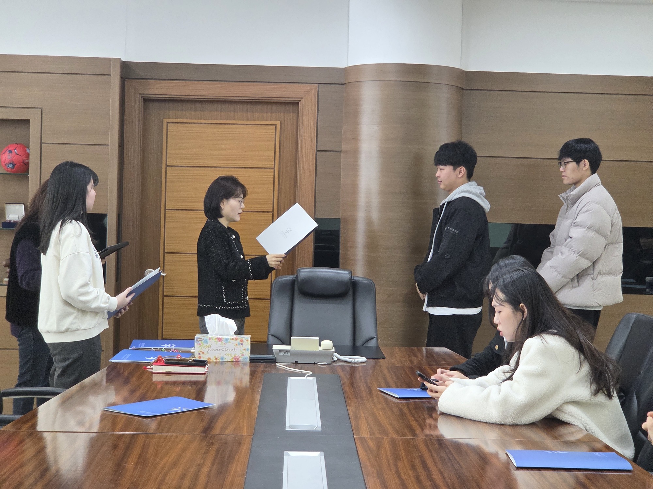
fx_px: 1302
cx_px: 326
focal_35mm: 69
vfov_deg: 21.3
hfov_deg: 28.2
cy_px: 244
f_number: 2.4
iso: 500
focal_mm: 7
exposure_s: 1/120
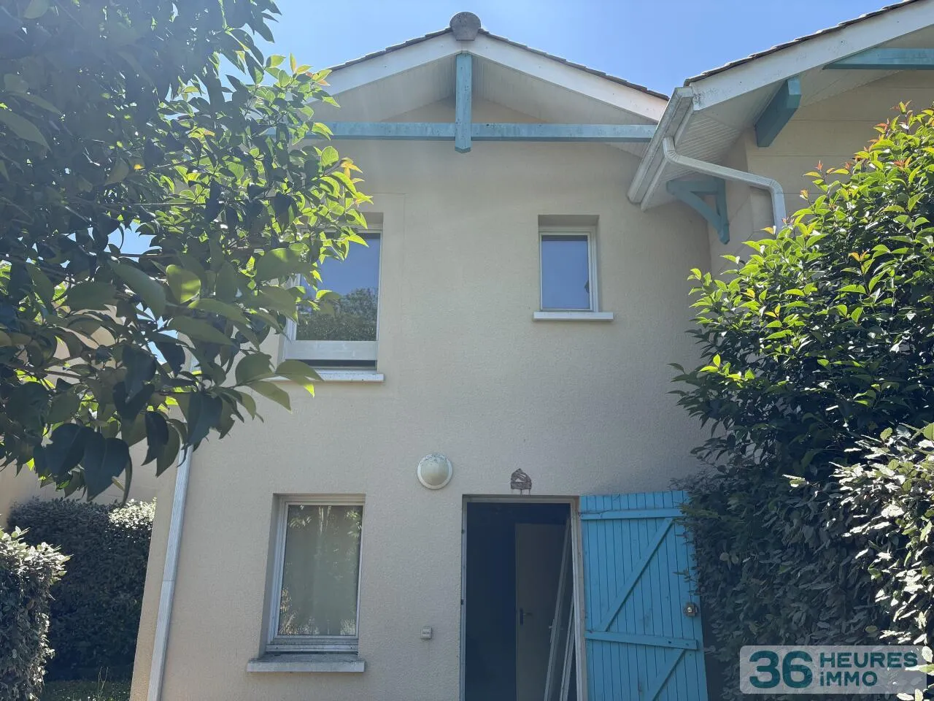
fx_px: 702
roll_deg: -0.7
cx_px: 467
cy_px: 350
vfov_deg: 53.1
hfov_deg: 67.3
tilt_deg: +16.8
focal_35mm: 26
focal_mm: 5.96
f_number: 1.6
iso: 50
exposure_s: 1/1135
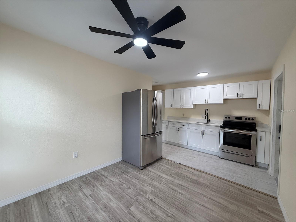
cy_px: 111
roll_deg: -0.9
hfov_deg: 102.1
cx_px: 148
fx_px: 120
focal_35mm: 14
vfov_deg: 85.7
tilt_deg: -0.7
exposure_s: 1/120
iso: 125
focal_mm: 2.22
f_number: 2.2
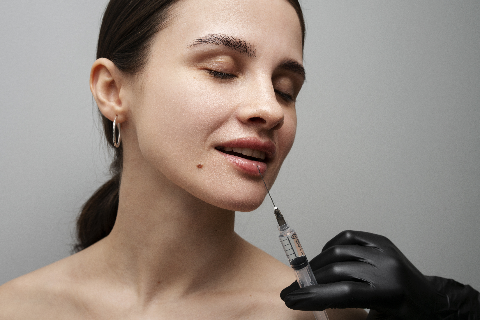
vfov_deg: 24.6
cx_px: 240
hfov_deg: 36.2
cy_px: 160
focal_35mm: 55
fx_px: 733
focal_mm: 55
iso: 500
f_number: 9
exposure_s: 1/125
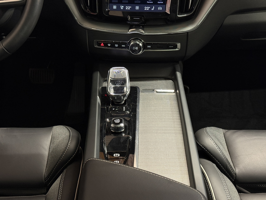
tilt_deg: -34.5
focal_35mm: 48
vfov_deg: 30.3
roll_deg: +1.1
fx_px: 369
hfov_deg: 39.7
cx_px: 133
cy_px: 100
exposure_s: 1/40
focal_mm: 6.76
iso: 320
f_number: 1.78
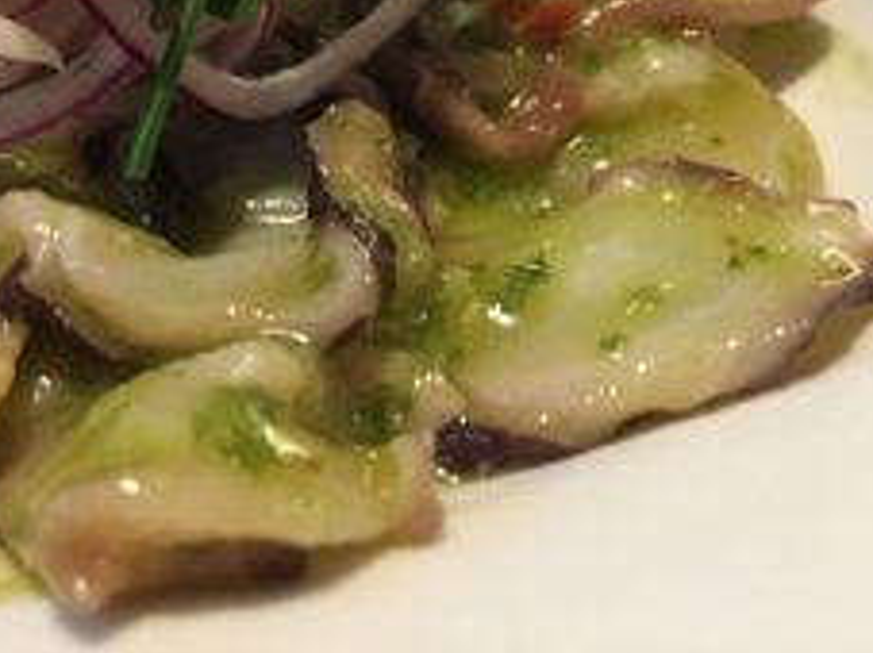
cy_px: 121
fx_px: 1210
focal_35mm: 48
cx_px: 240
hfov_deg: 38.8
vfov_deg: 29.5
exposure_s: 1/30
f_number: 2.2
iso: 160
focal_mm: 4.15
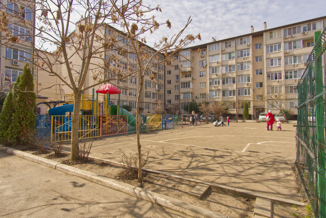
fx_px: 163
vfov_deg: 67.5
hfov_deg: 90.0
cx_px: 163
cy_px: 109
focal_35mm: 18
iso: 160
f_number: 5.6
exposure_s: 1/640
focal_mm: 12
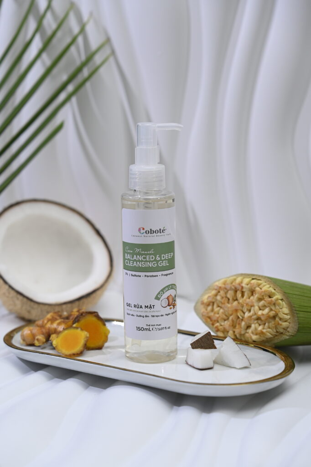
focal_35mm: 75
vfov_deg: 27.0
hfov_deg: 18.2
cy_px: 234
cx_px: 156
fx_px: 972
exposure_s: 1/125
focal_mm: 75
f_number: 4.5
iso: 200
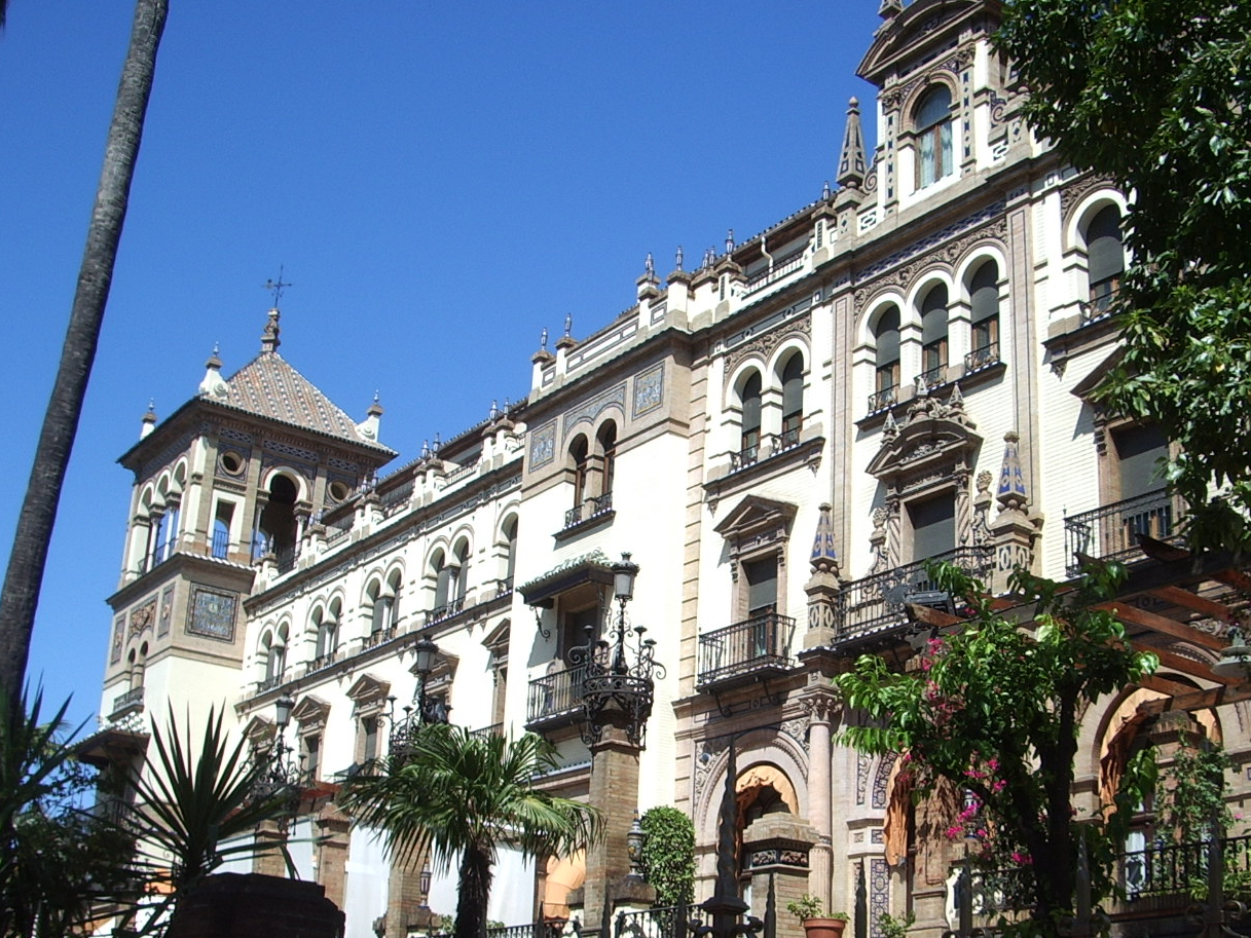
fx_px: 1663
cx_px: 759
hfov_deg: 41.0
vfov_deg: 31.3
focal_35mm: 46
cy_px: 612
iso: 50
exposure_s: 1/320
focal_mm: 5.8
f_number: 4.3
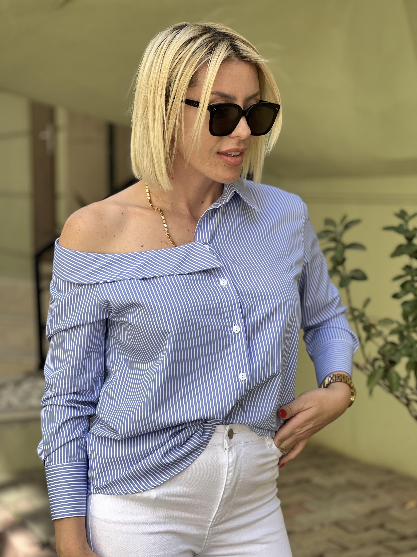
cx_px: 208
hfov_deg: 19.1
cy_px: 278
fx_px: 1237
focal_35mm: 77
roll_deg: +0.0
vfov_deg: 25.3
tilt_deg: -3.4
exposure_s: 1/121
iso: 50
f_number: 2.8
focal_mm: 9
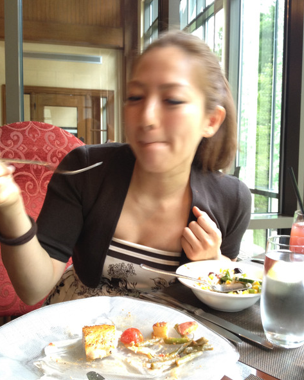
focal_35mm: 37
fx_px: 416
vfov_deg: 49.1
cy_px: 179
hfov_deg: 40.1
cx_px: 152
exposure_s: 1/20
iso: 125
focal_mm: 4.28
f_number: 2.4
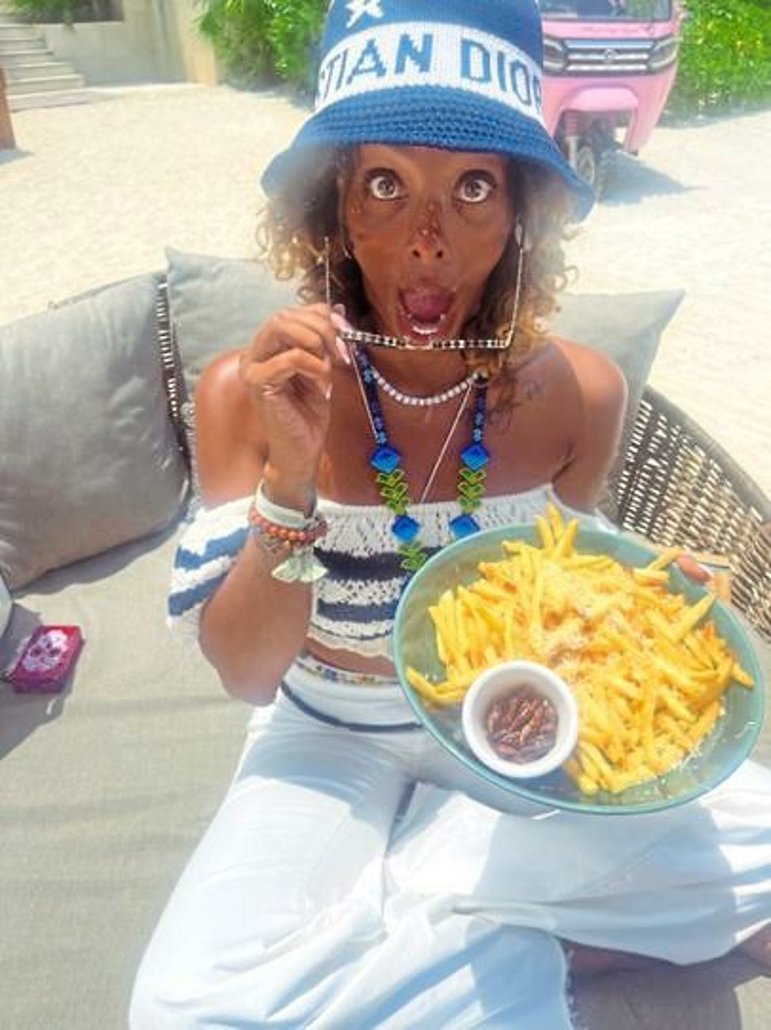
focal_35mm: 26
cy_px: 515
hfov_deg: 53.0
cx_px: 386
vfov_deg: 67.3
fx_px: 773
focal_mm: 5.1
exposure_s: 1/1672
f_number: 1.6
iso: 50
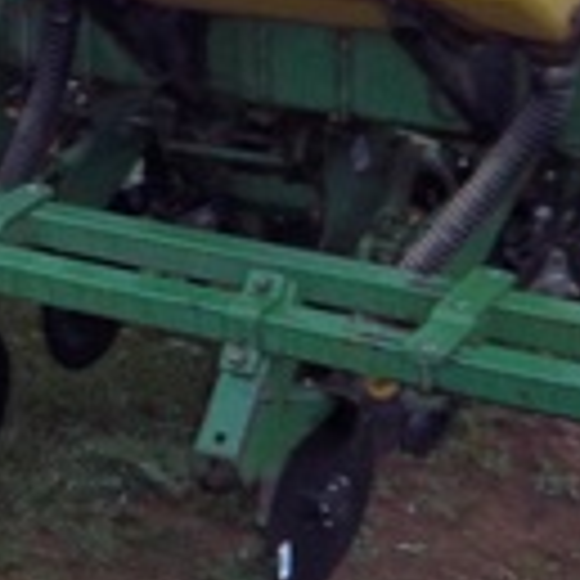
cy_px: 81
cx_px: -220
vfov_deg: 16.6
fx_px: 1971
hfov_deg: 15.7
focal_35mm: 104
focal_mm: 5.05
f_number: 3.5
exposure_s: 1/80
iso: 160
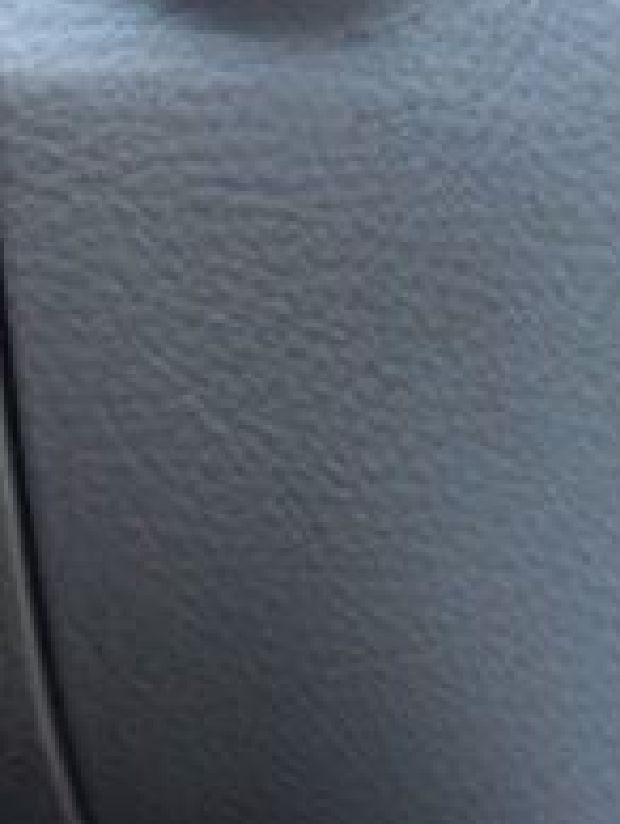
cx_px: 2106
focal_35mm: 228
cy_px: -620
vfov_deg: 8.4
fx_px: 5433
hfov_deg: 5.9
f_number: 6.3
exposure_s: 1/15
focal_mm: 30
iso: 400
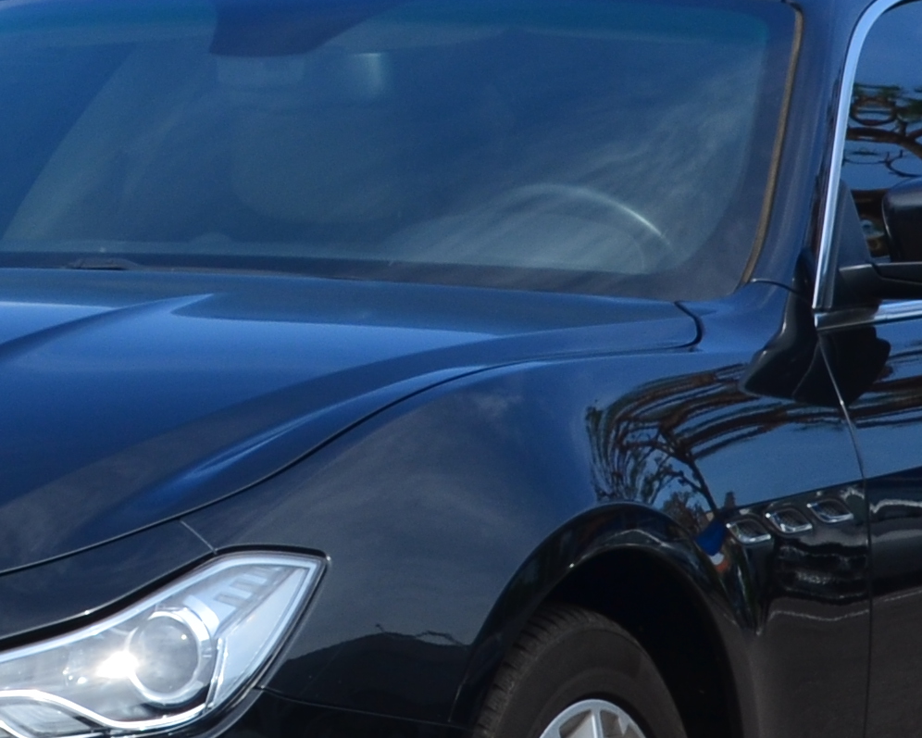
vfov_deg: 6.4
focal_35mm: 243
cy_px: 349
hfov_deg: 7.9
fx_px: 6640
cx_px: 133
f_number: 11
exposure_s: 1/125
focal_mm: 35
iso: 140
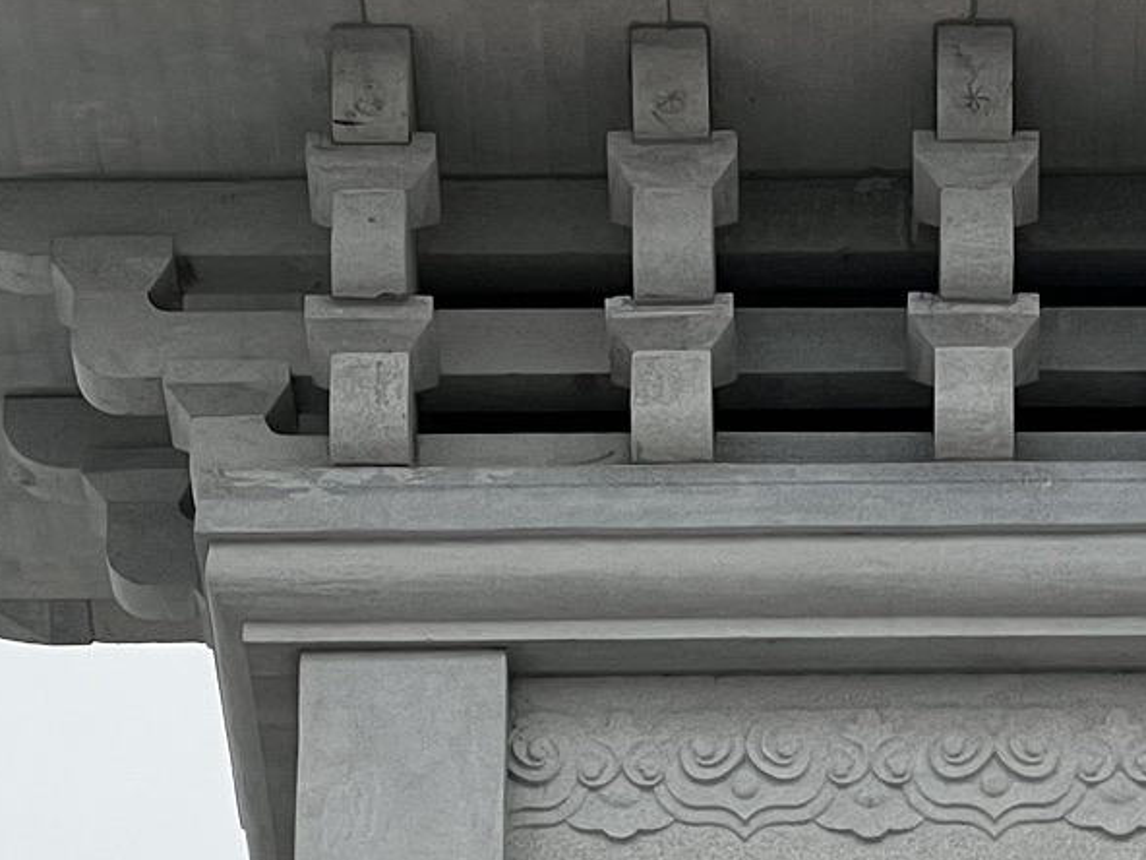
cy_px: 965
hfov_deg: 7.6
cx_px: 962
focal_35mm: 260
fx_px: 8608
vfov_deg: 5.7
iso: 32
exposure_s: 1/99
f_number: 2.8
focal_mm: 9
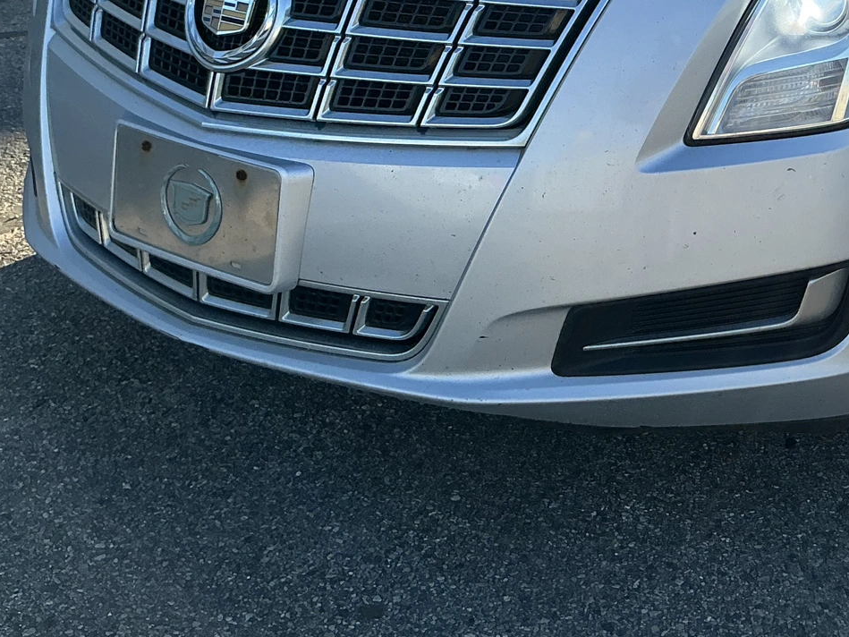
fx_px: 1447
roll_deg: -0.9
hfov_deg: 31.6
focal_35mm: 59
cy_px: -2
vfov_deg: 23.7
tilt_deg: -11.7
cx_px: 718
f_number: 1.8
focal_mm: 3
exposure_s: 1/635
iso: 25
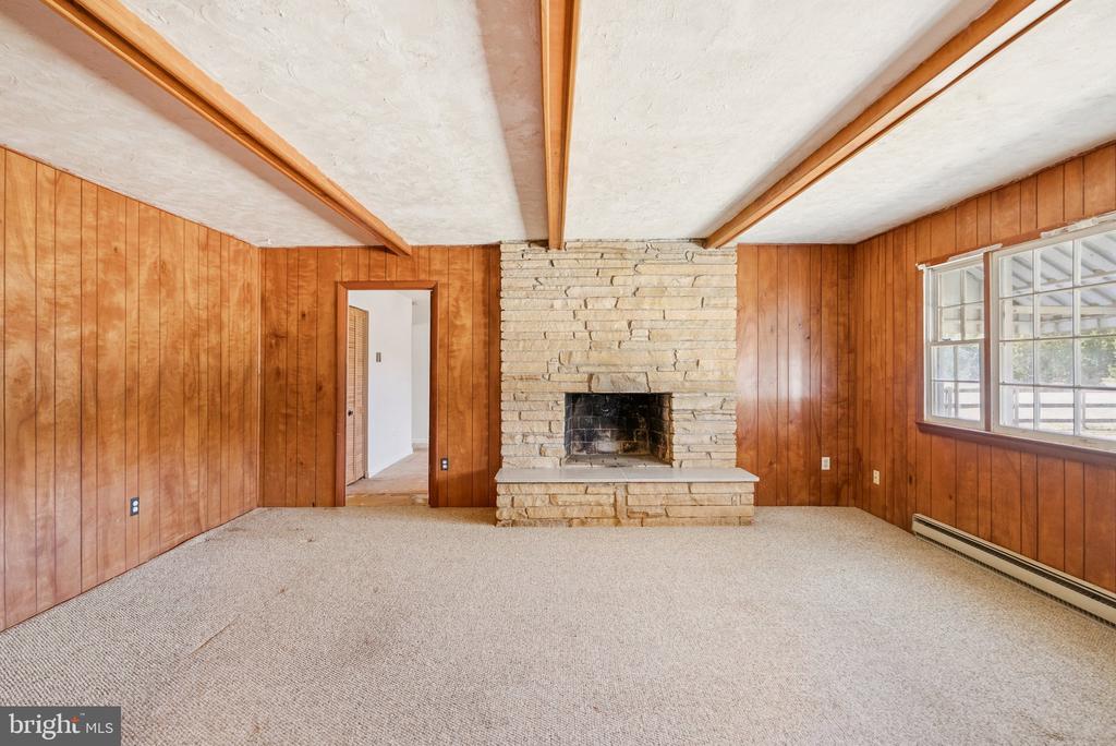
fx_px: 512
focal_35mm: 16
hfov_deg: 94.9
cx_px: 558
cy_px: 373
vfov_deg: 72.1
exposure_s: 1/125
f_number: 4.5
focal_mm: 16.5
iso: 2000
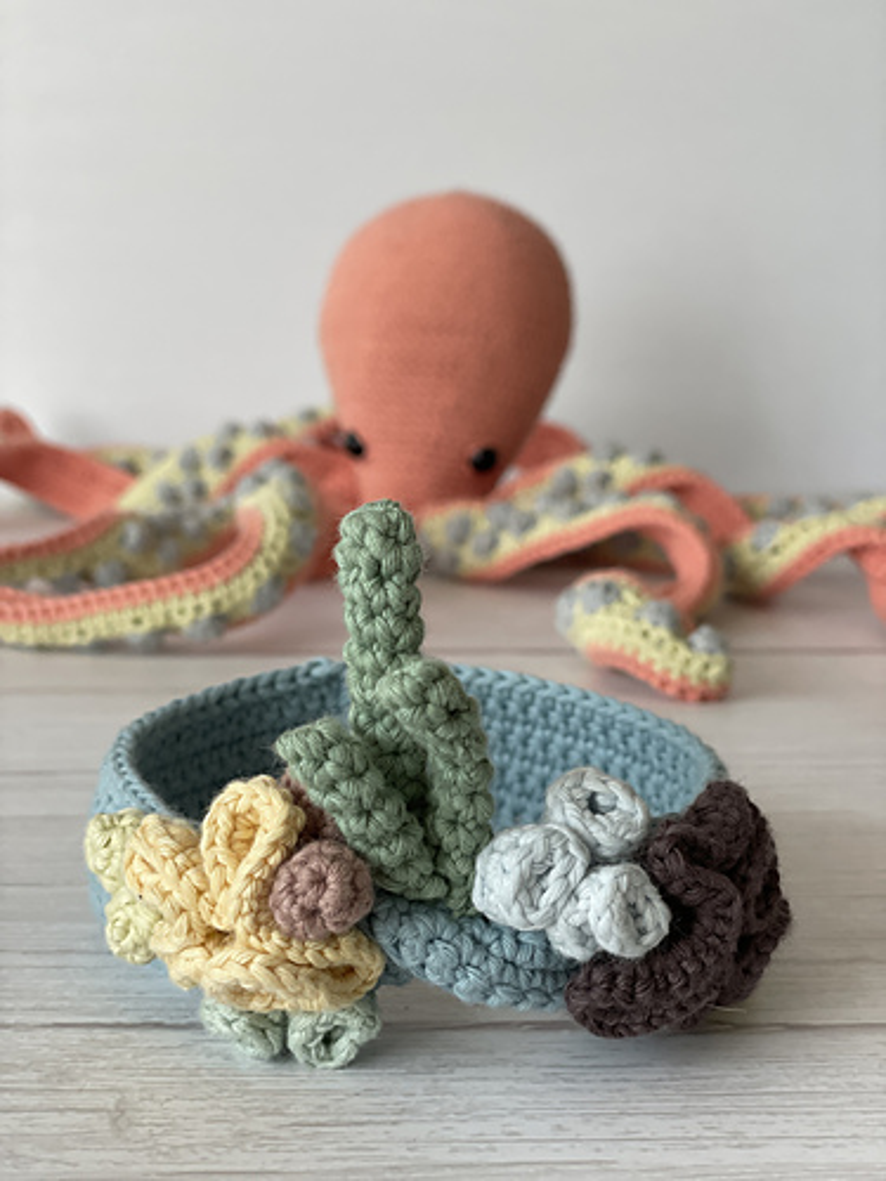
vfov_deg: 36.8
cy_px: 590
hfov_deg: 28.0
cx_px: 443
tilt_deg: -8.3
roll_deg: -0.8
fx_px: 1775
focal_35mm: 52
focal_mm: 6
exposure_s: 1/122
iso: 125
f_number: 2
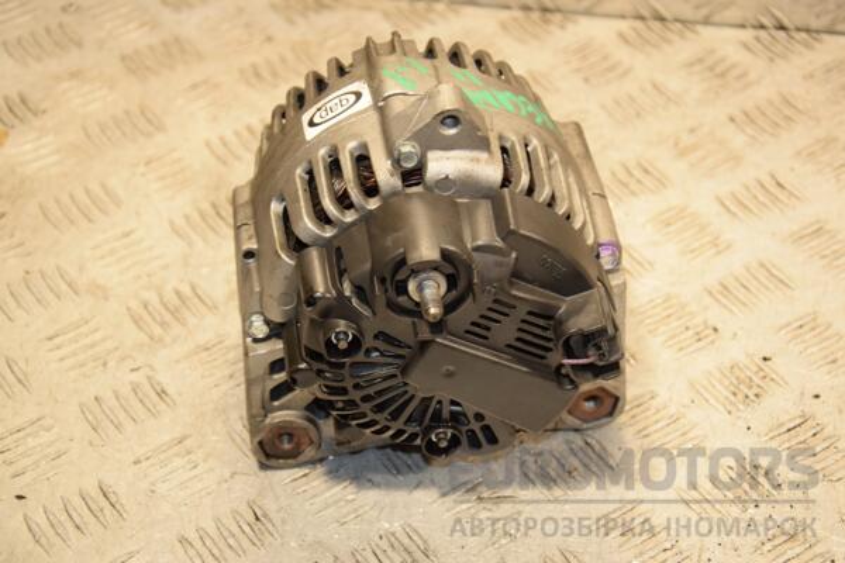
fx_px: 1831
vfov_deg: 17.5
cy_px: 282
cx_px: 422
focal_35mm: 78
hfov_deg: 26.0
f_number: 5
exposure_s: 1/160
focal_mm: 52
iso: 800
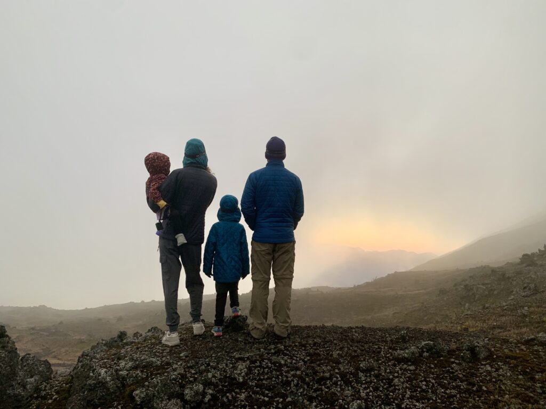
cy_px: 204
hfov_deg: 67.3
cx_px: 273
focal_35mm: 26
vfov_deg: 53.1
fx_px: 410
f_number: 1.8
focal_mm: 4.25
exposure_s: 1/74
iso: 100
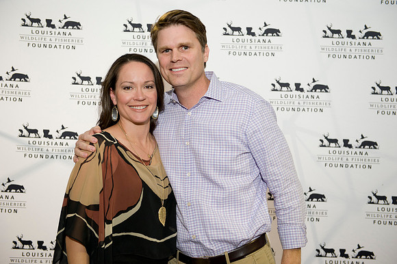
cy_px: 132
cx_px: 198
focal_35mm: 56
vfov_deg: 24.2
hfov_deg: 35.7
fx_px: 617
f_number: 3.5
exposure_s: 1/125
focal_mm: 56
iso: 800
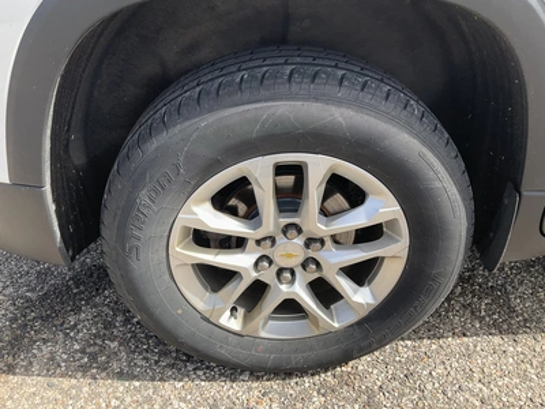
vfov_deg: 48.2
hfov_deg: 61.7
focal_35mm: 29
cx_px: 272
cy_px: 204
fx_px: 457
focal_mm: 3
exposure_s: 1/504
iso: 25
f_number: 1.8
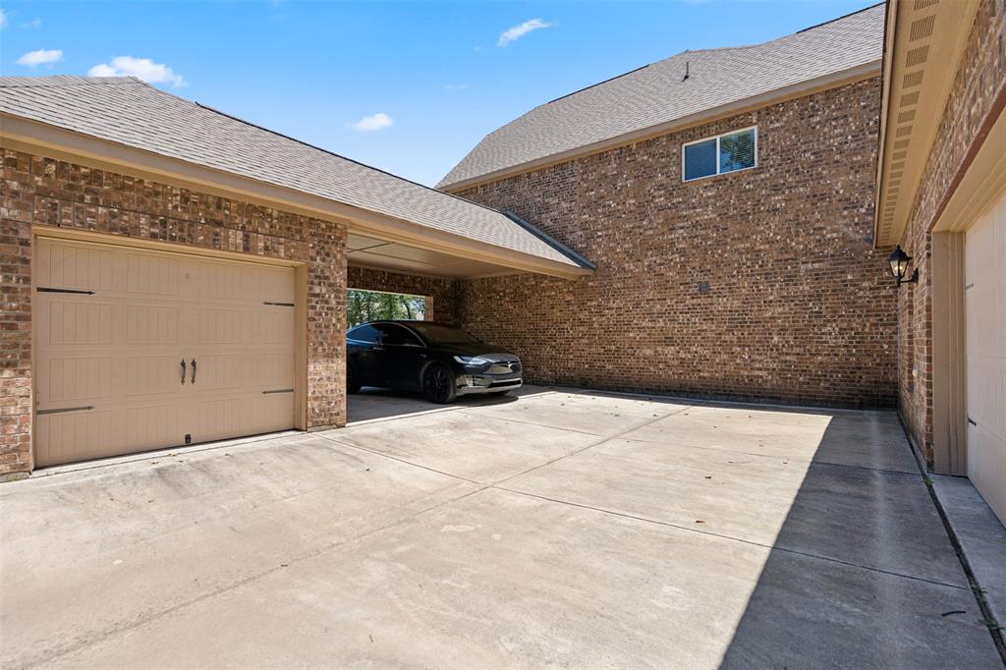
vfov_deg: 73.7
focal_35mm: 16
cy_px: 335
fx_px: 447
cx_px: 503
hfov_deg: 96.8
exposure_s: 1/800
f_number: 5.6
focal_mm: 16
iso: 200
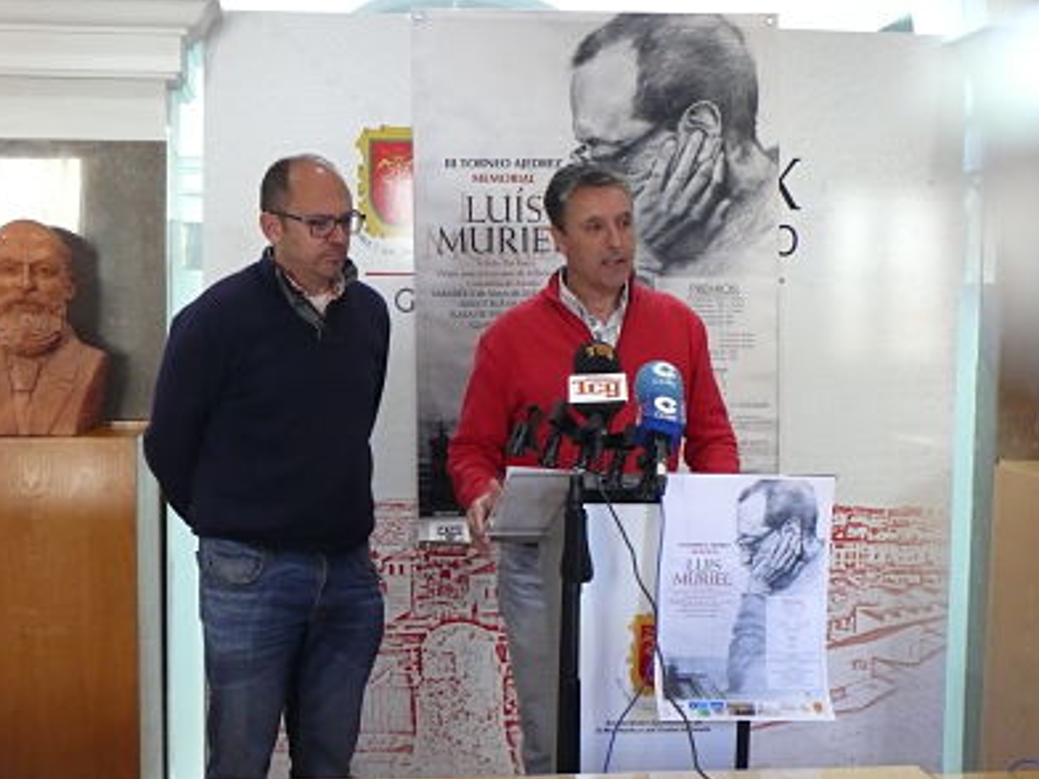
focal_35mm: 51
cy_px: 387
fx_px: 1531
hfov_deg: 37.5
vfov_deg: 28.6
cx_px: 517
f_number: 3.2
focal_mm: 10.1
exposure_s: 1/30
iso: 400
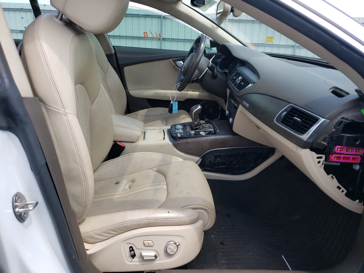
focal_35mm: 26
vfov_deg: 53.1
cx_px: 182
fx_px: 273
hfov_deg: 67.3
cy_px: 136
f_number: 1.5
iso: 50
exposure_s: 1/833
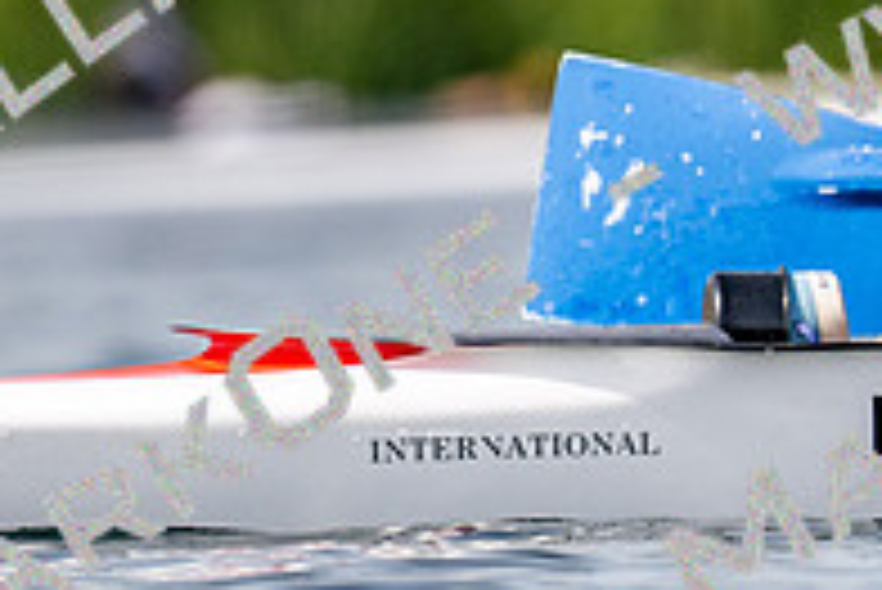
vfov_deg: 0.5
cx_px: 1292
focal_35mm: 2670
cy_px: 160
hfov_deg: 0.8
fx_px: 65461
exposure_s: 1/2500
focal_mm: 600
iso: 160
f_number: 4
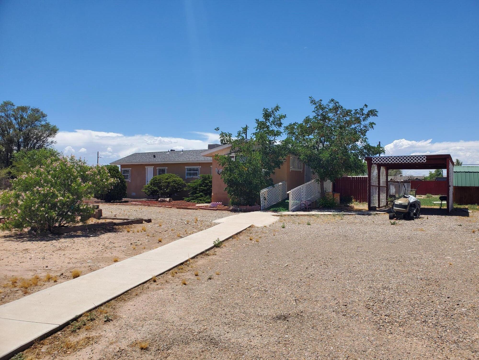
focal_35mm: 26
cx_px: 240
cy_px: 180
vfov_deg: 53.1
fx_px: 360
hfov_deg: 67.3
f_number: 2.4
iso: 50
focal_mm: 4.3
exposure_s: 1/2128
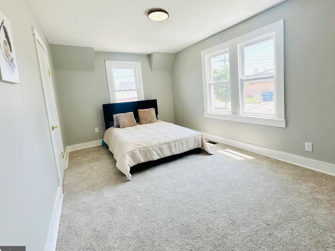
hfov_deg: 90.9
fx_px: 165
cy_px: 110
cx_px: 179
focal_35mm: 17
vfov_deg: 74.4
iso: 40
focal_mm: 2.22
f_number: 2.2
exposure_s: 1/181
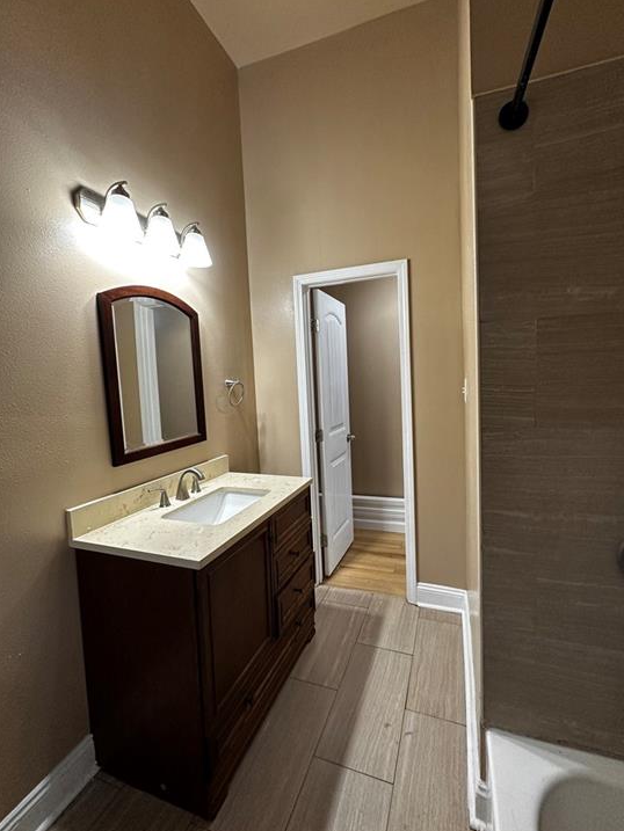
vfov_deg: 98.1
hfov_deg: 81.7
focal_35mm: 15
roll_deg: +1.8
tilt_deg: -4.3
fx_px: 360
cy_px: 403
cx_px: 327
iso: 160
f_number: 2.2
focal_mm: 2.22
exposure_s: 1/60
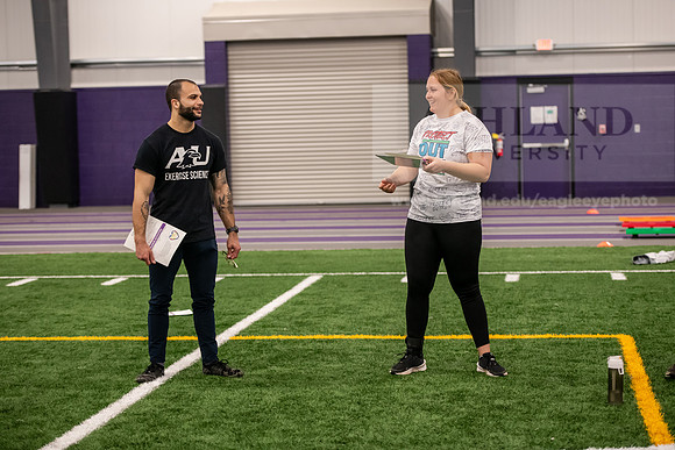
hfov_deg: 24.8
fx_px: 1538
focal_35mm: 82
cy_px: 225
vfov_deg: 16.7
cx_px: 338
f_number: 3.2
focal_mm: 82
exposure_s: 1/200
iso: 2000
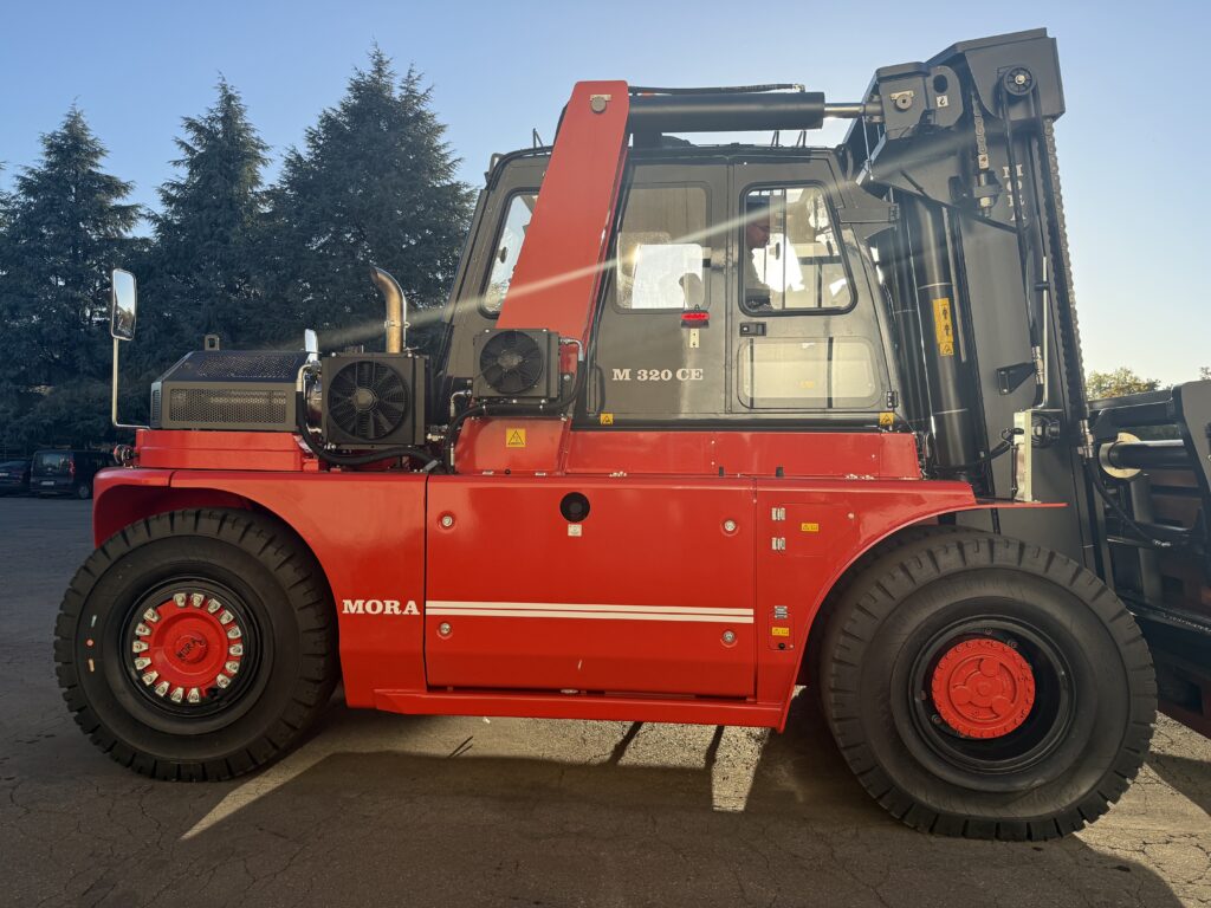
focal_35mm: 24
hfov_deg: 71.6
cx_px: 606
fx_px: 840
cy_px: 454
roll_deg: -1.1
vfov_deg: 56.8
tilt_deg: +0.8
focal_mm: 6.76
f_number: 1.78
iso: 100
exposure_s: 1/2299
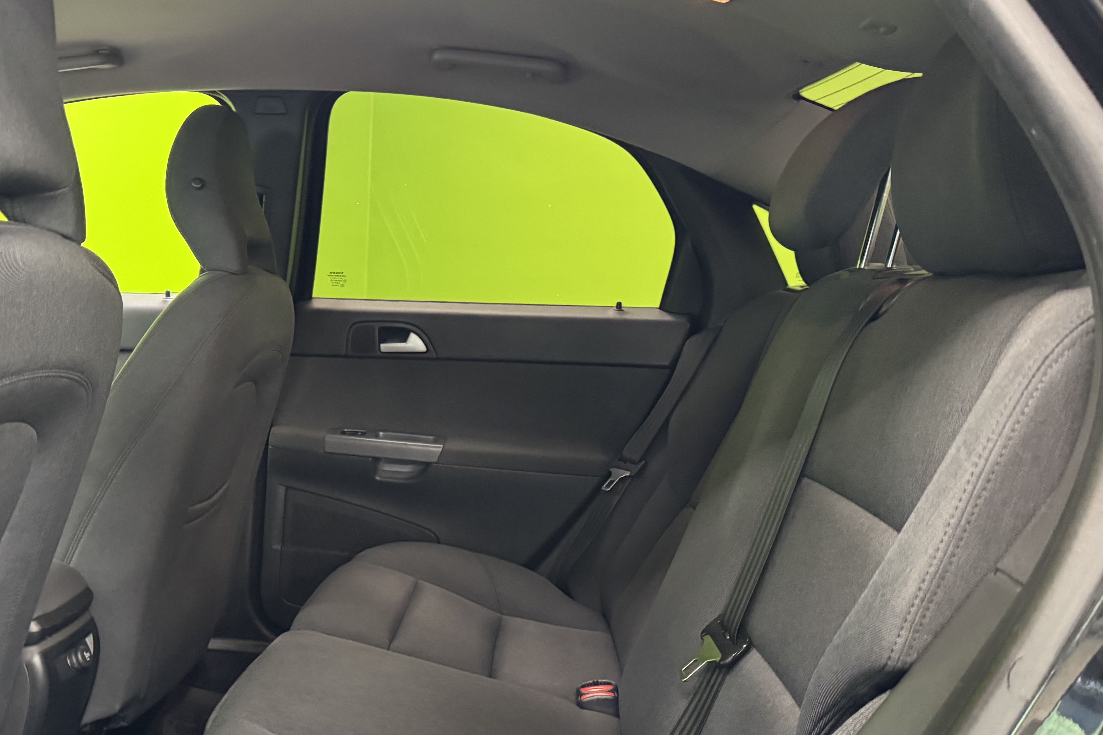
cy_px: 495
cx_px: 422
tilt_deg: -10.5
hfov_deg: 53.9
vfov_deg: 37.4
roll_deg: -4.5
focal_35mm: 35
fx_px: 1072
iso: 640
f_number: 1.78
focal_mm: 6.76
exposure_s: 1/33
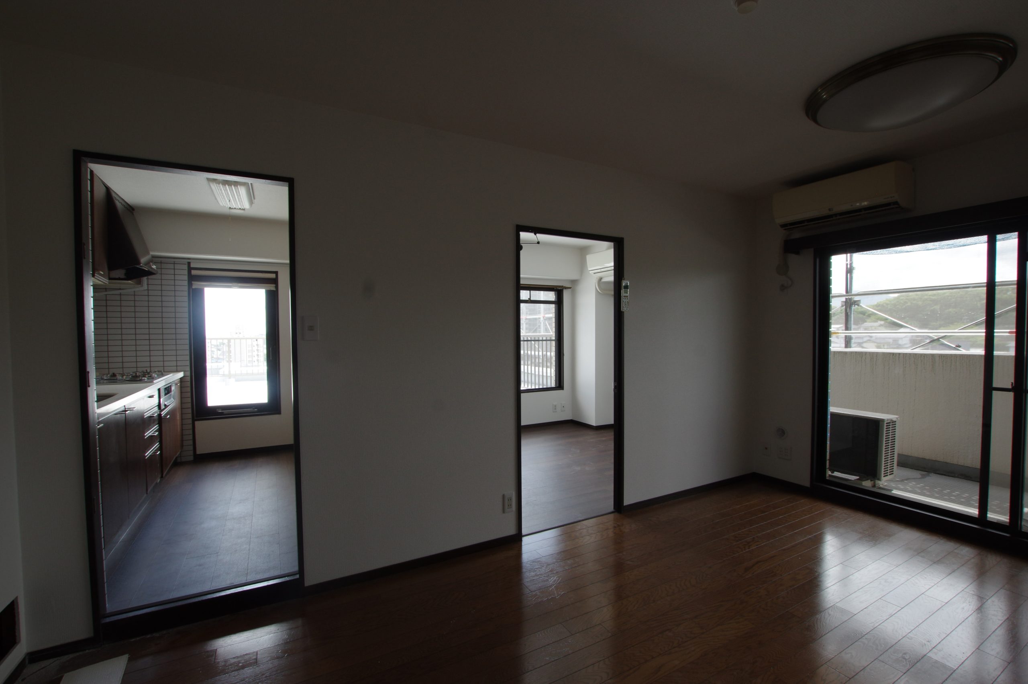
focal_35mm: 15
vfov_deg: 77.2
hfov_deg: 100.4
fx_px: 428
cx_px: 514
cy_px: 342
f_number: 10
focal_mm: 10
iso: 400
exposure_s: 1/40
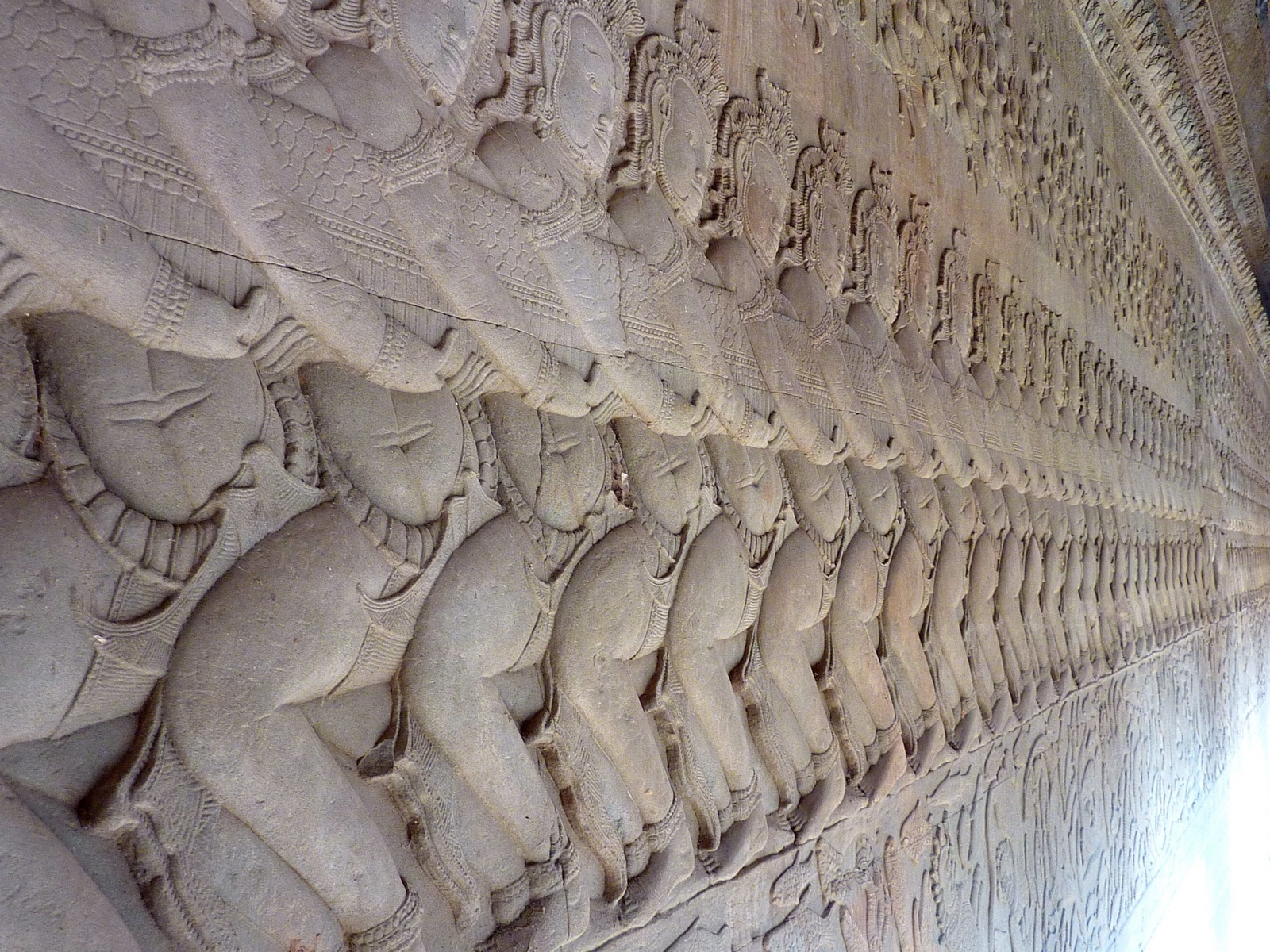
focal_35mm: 32
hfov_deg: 56.8
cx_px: 635
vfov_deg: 44.2
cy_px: 476
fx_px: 1174
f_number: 3.3
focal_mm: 4.4
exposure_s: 1/30
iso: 80
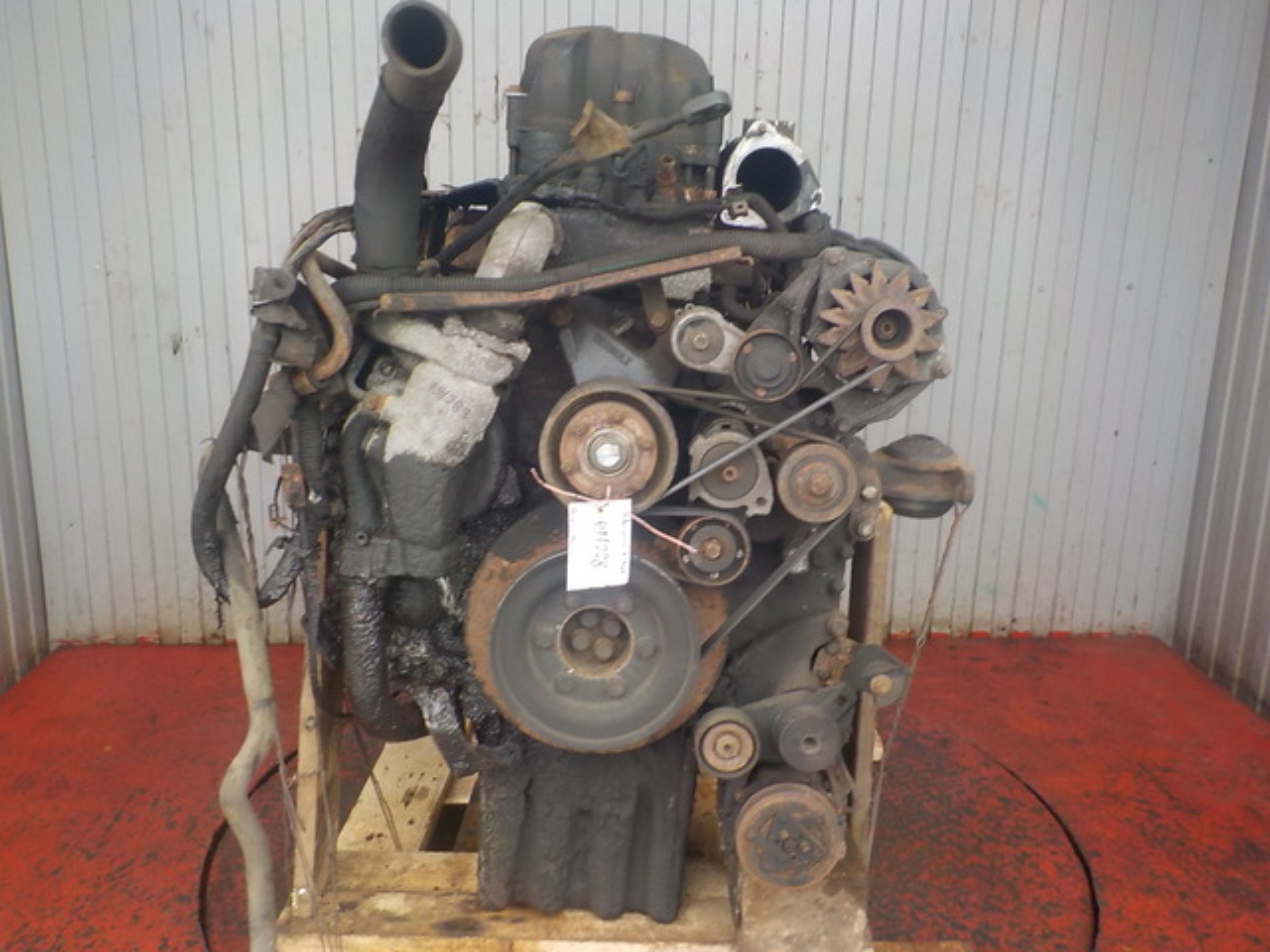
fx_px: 1101
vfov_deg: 46.8
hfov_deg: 60.0
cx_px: 635
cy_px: 476
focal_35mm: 30
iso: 220
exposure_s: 1/30
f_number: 3.3
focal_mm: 4.1
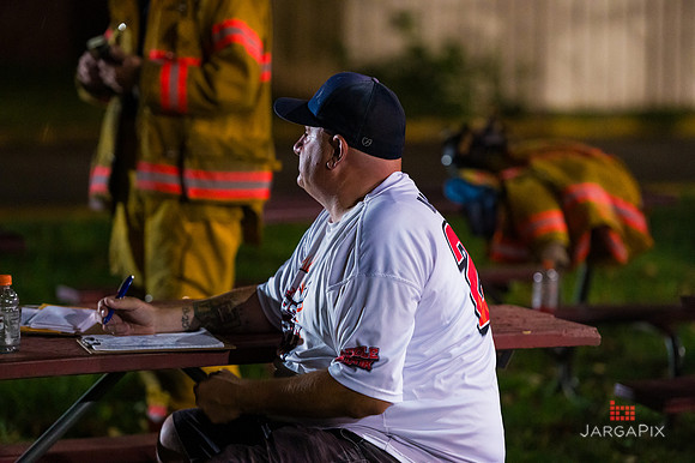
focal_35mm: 160
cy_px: 232
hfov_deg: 12.8
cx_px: 348
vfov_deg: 8.6
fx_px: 3087
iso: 12800
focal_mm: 160
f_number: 3.2
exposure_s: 1/200
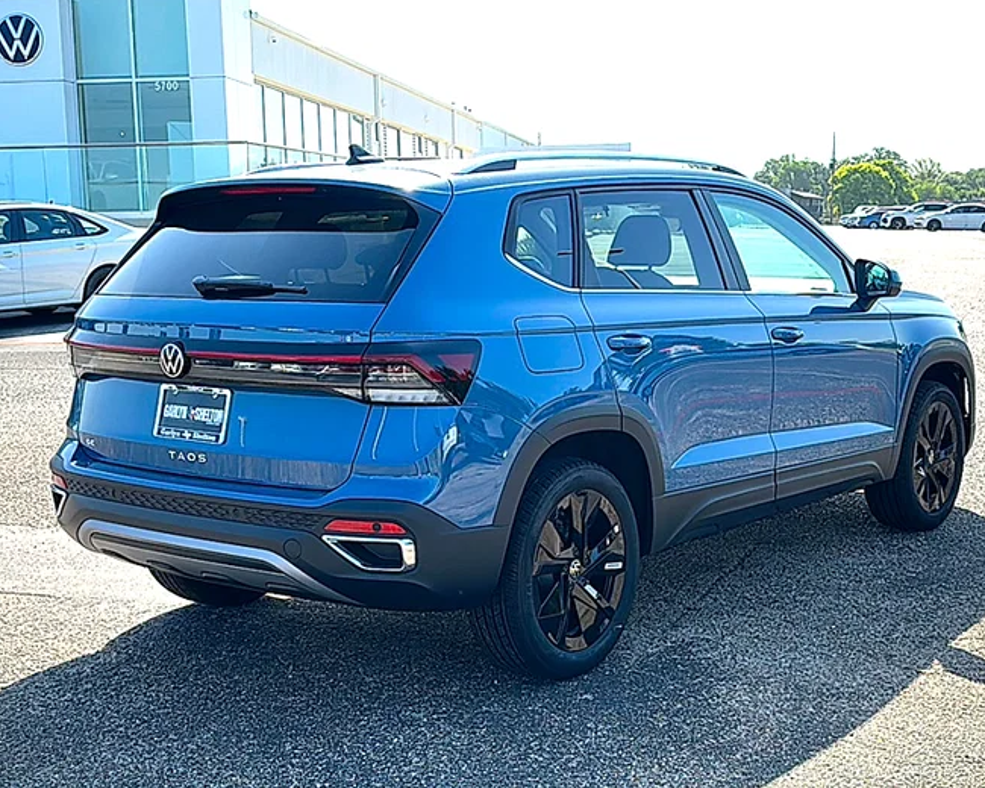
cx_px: 515
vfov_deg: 36.5
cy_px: 392
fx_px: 1195
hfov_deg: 44.8
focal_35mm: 41
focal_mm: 6.86
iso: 100
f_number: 1.78
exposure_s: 1/2817
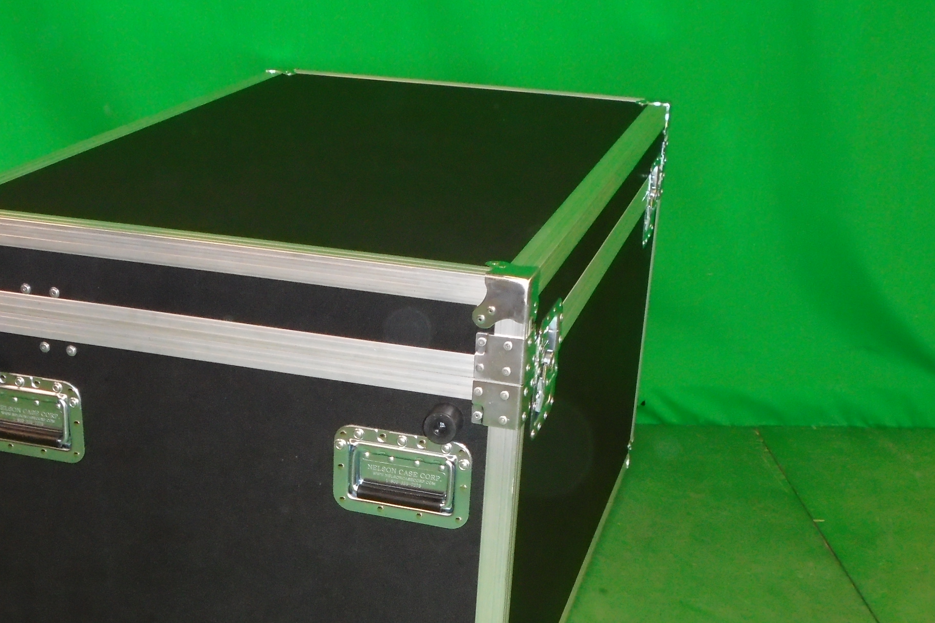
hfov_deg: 37.4
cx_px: 401
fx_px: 1377
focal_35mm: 53
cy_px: 481
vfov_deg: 25.2
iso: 400
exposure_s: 1/40
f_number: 3.8
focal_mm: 6.4
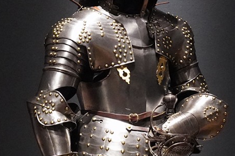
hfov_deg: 15.1
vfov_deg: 9.8
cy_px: 223
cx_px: 129
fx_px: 888
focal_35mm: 136
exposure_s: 1/80
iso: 10000
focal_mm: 31
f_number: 5.6
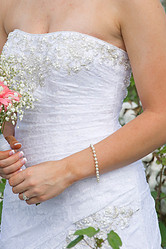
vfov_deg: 5.7
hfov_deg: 3.8
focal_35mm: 361
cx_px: 38
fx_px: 2497
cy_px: 49
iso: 160
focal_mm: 200
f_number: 8
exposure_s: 1/200
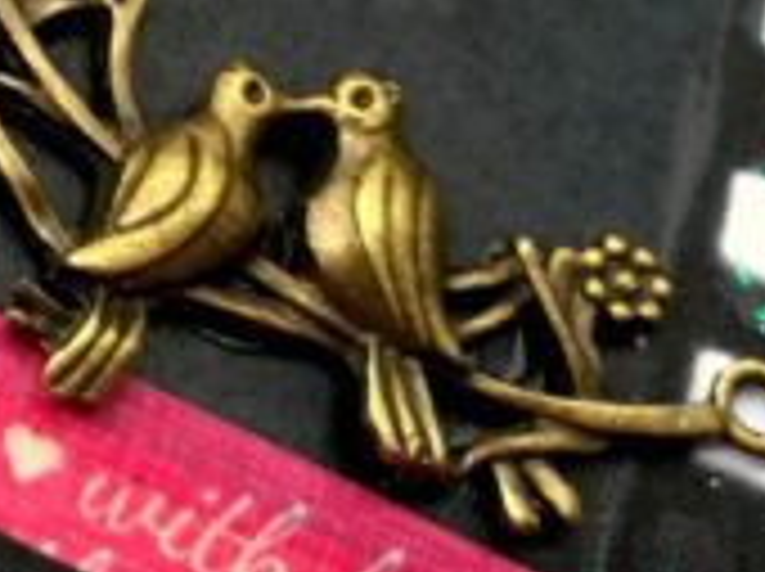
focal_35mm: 92
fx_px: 2030
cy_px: -324
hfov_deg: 18.4
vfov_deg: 14.7
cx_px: -446
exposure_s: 1/484
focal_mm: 3.83
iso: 50
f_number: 2.2
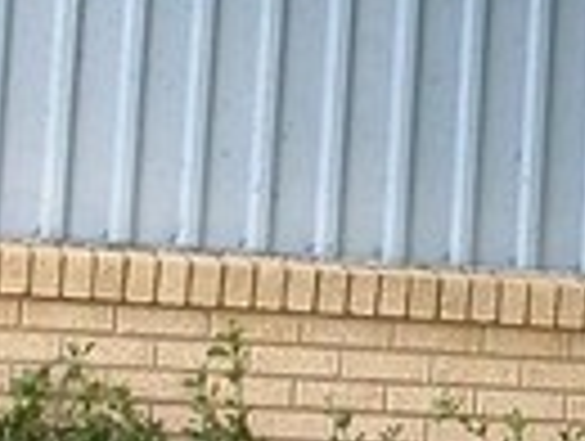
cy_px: 86
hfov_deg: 10.4
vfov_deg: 8.0
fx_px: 3166
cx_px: 684
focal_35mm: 187
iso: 100
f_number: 3.7
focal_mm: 7.85
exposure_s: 1/86
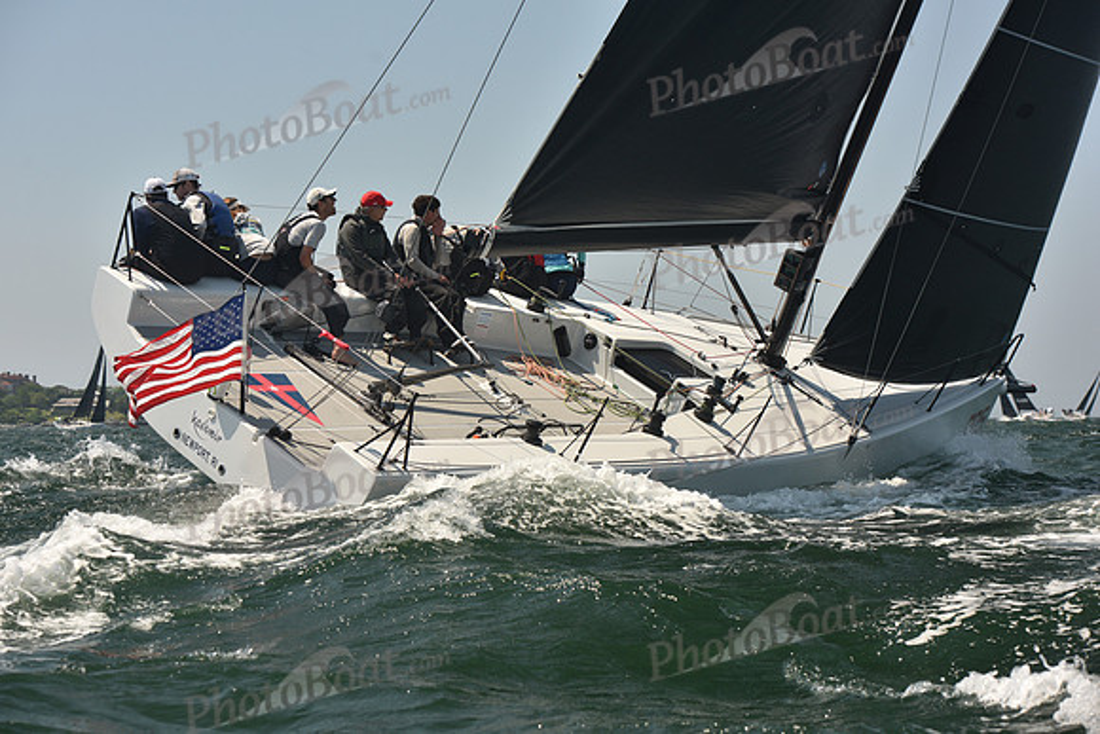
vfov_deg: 19.5
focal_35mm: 70
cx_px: 550
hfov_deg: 28.8
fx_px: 2139
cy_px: 367
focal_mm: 70
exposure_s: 1/640
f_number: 5.6
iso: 250
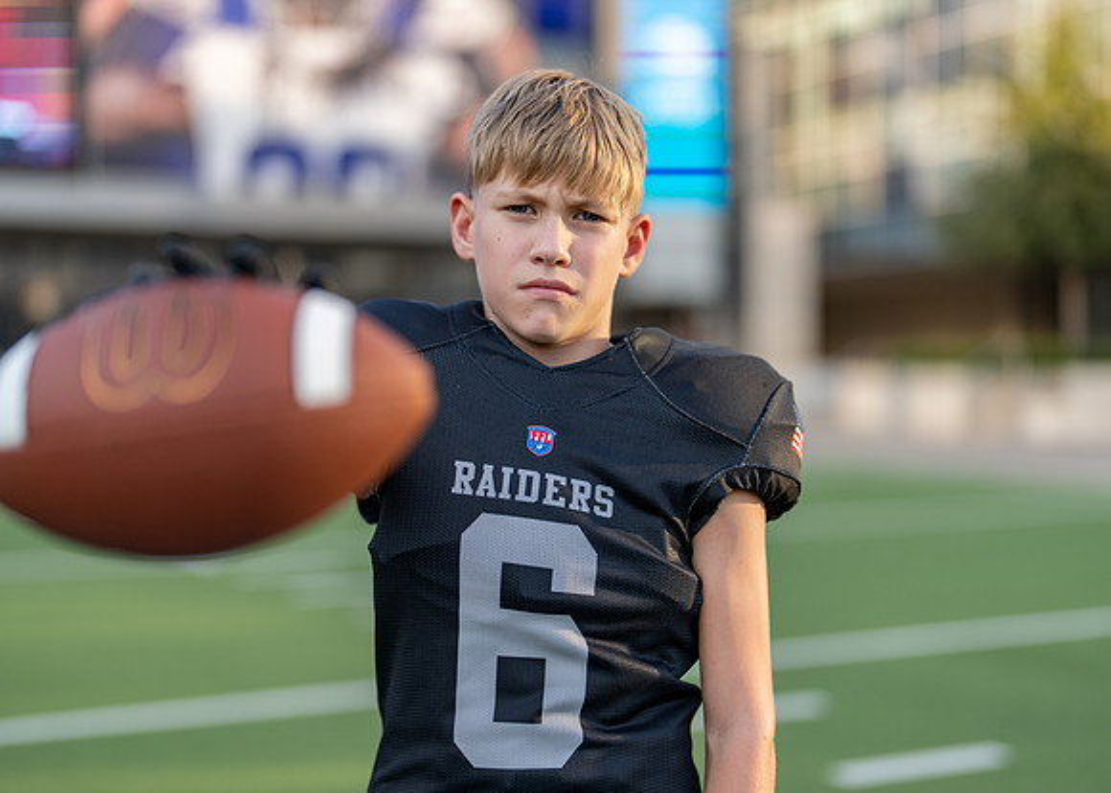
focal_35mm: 57
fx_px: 1788
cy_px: 411
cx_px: 570
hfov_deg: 34.5
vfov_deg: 25.0
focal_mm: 50
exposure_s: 1/2000
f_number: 1.2
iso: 100
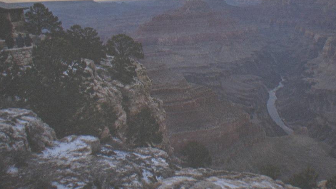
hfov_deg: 48.3
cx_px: 179
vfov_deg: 28.3
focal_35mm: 42
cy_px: 75
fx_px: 374
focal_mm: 35
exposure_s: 1/1000
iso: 500
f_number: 5
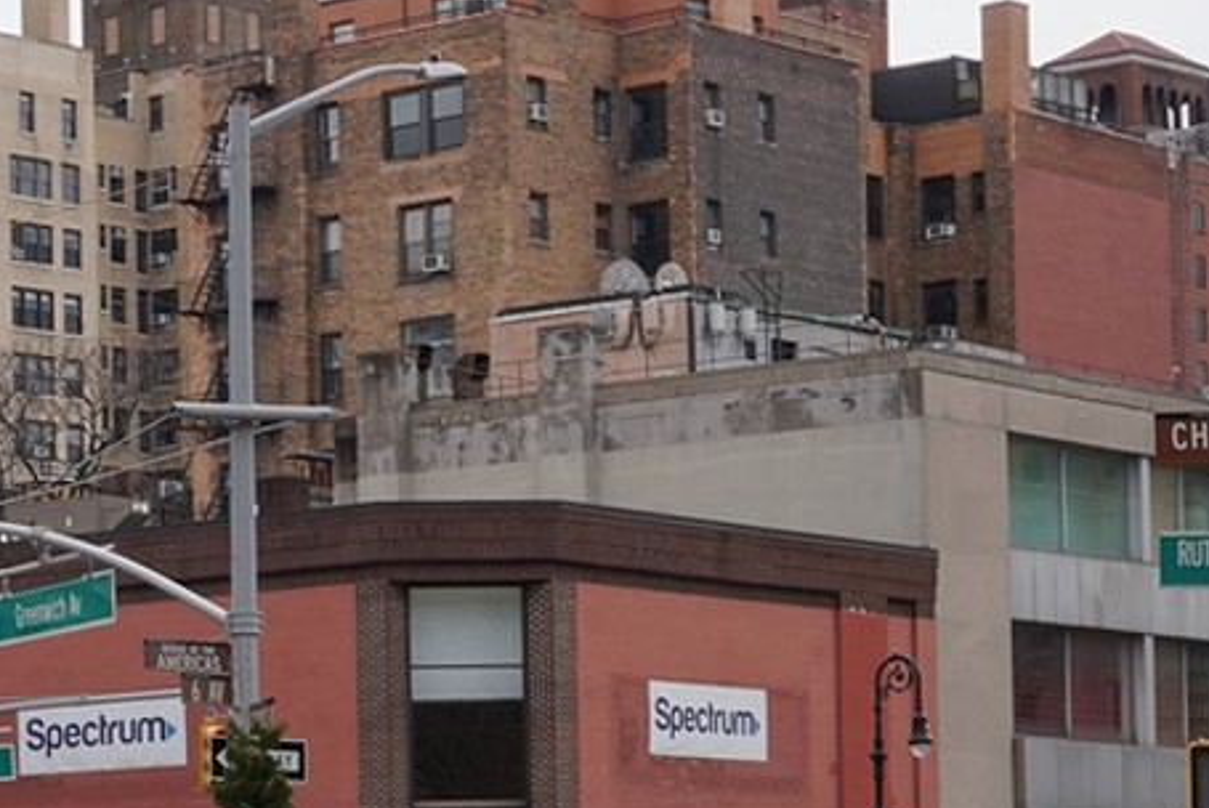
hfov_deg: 13.9
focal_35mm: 145
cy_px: 896
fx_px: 4872
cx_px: -69
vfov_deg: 9.4
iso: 400
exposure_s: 1/100
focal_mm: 33
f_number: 20
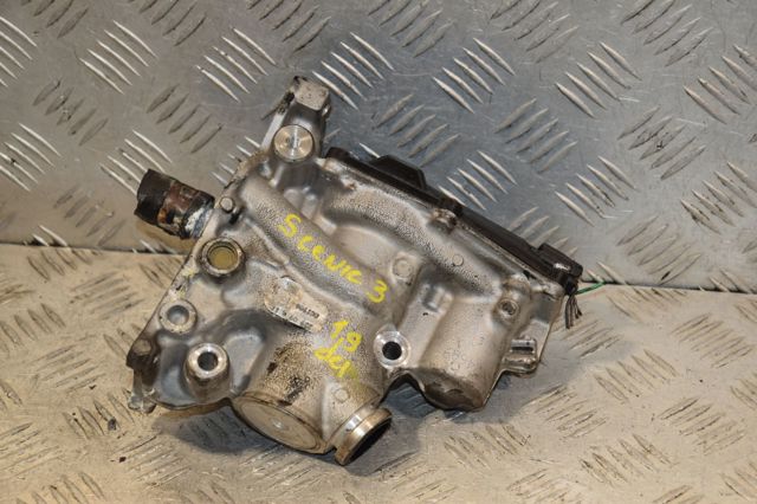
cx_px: 378
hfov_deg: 20.6
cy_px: 252
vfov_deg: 13.8
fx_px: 2081
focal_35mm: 99
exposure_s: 1/200
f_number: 6.3
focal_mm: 66
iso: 800
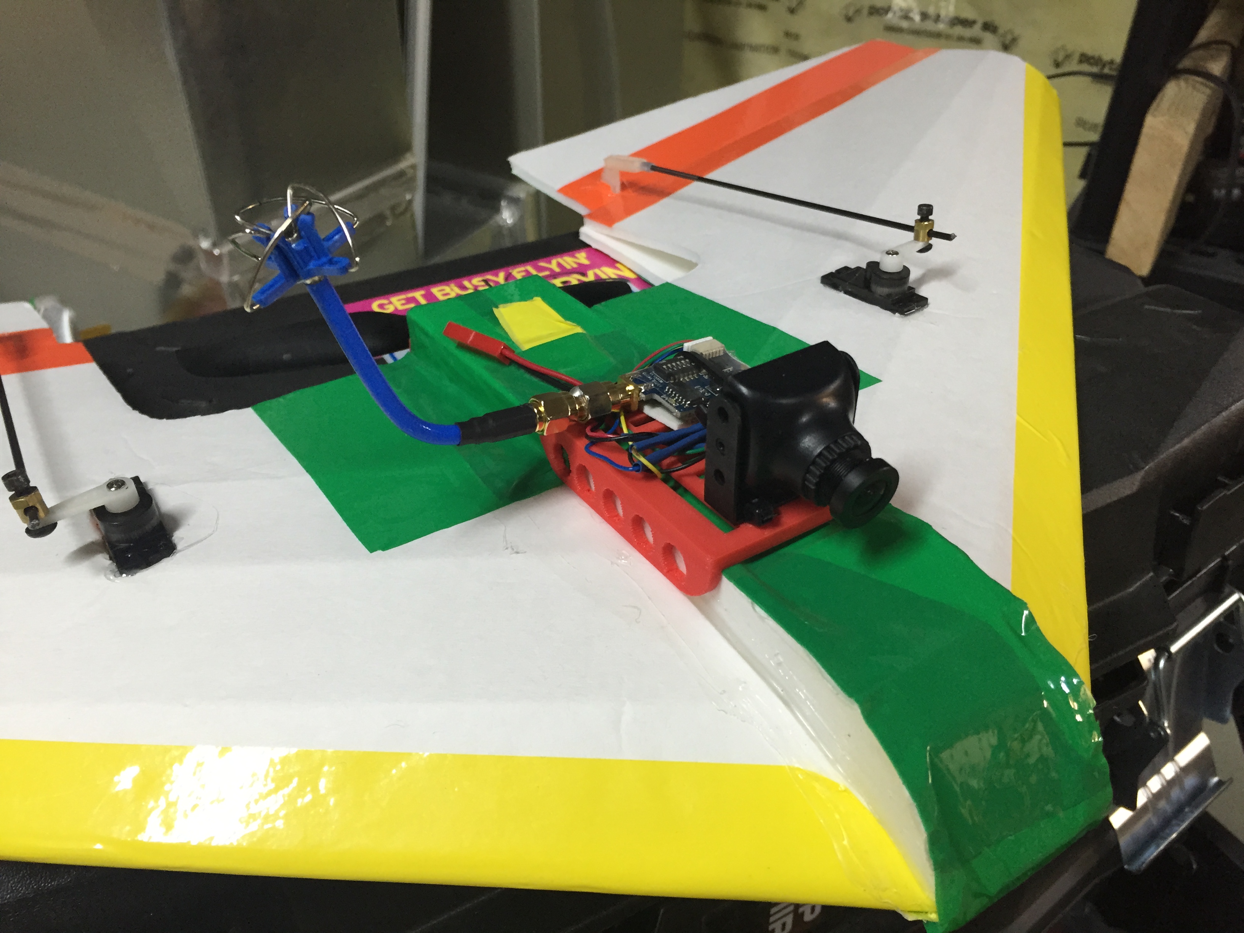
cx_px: 622
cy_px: 466
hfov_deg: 61.7
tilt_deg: -39.0
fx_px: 1042
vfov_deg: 48.2
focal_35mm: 29
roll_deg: -2.2
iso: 125
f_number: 2.2
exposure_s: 1/30
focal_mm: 4.15
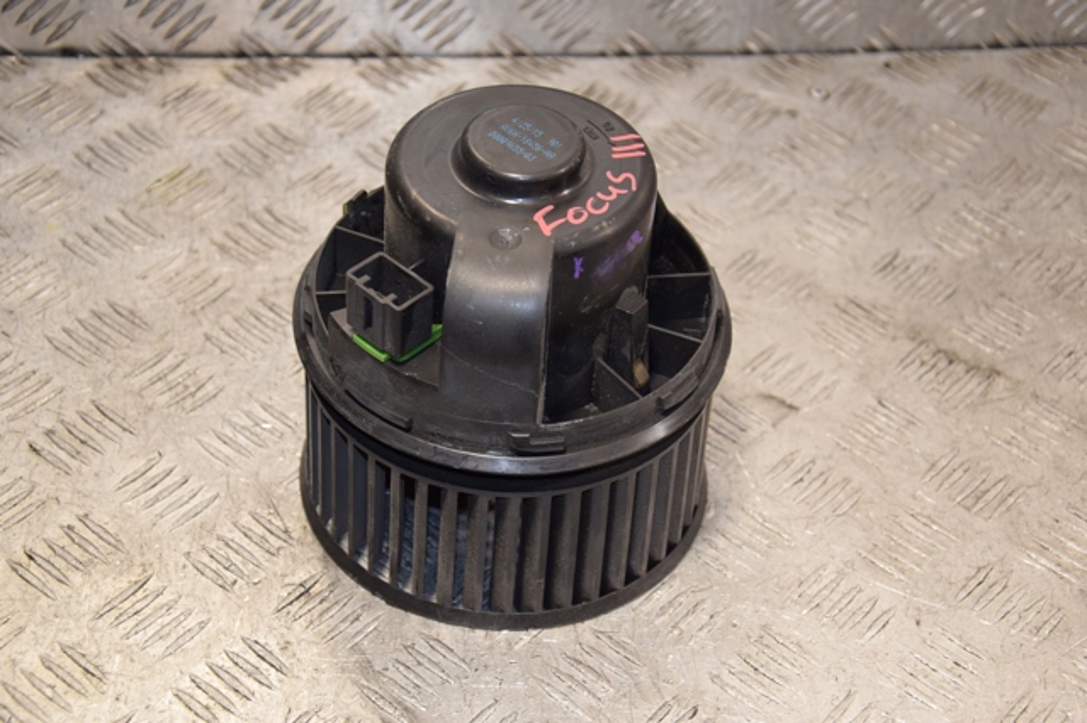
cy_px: 362
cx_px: 544
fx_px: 2173
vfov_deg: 18.9
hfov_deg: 28.1
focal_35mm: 72
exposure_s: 1/200
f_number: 4.8
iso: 800
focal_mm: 48
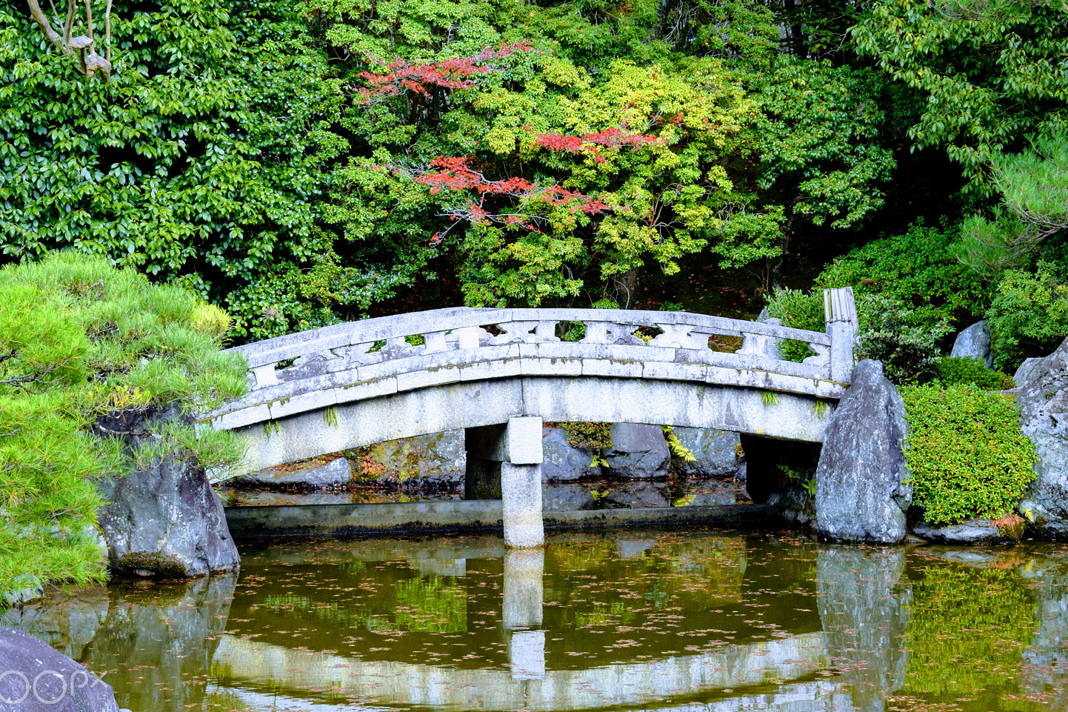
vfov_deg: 14.9
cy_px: 390
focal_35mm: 92
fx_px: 2716
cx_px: 516
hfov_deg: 22.2
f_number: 7.1
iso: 400
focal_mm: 55
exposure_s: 1/200
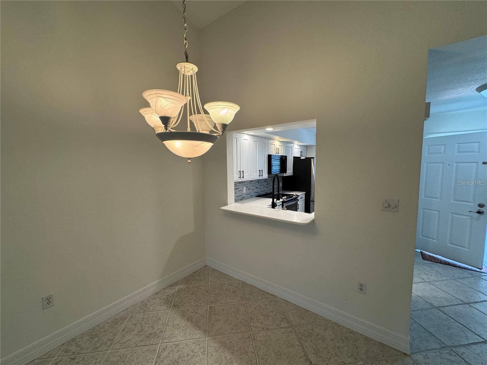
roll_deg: -0.7
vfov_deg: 85.7
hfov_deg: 102.1
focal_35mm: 14
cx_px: 244
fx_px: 197
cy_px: 182
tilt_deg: -5.4
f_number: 2.2
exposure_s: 1/120
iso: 160
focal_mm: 2.22
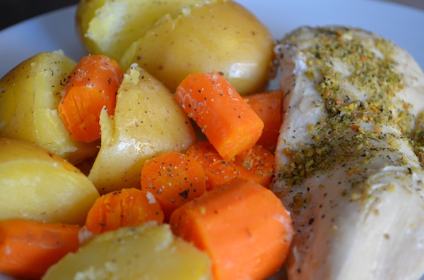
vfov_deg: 21.5
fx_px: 740
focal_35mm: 63
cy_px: 140
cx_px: 212
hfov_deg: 32.0
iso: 900
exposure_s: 1/30
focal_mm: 42
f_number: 5.3
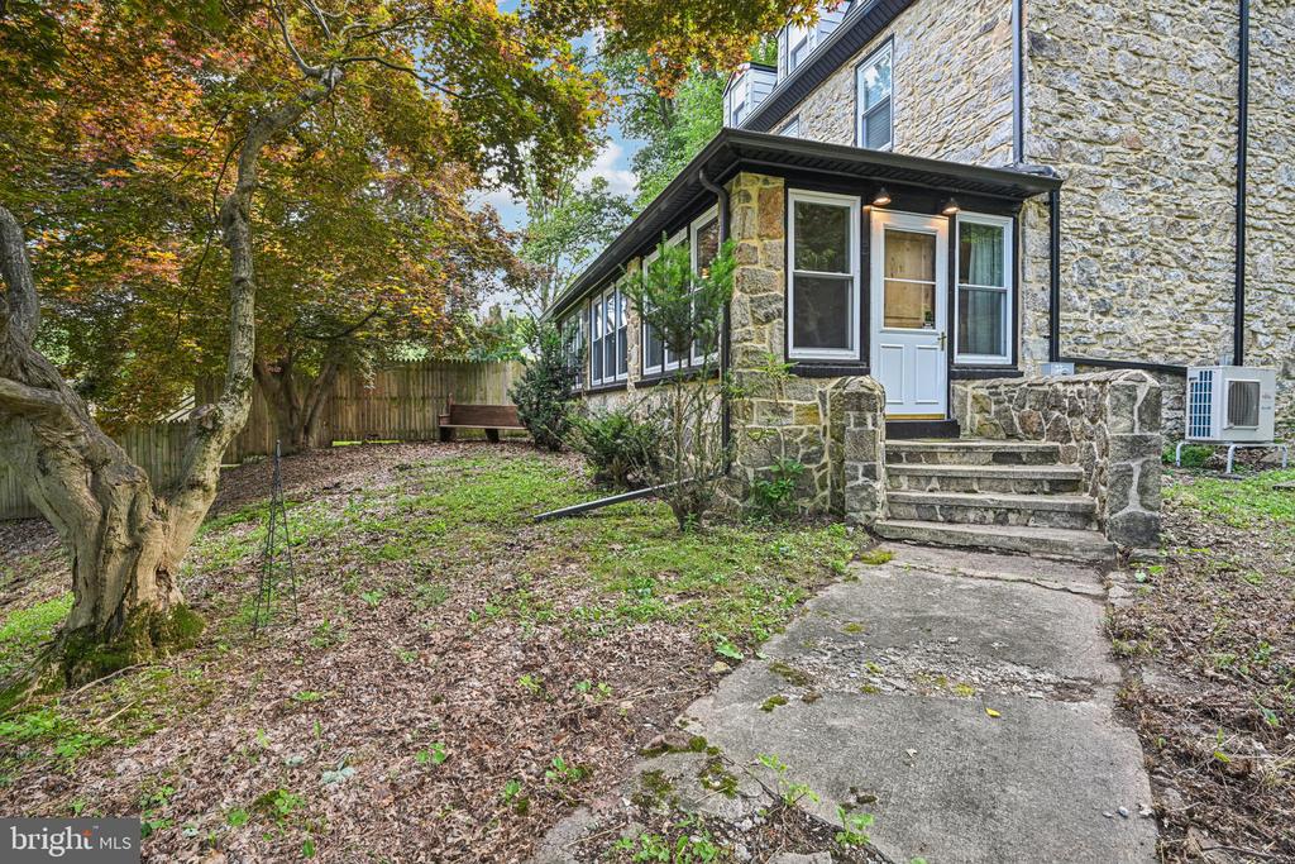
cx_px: 648
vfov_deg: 70.5
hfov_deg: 93.3
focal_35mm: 17
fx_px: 612
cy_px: 432
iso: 800
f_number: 8
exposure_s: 1/80
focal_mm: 17
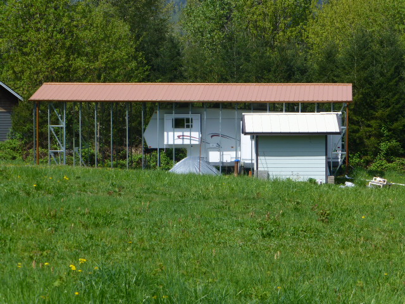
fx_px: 1509
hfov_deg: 15.3
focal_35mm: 129
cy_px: 152
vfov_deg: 11.5
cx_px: 202
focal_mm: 23.1
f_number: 5.4
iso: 100
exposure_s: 1/500
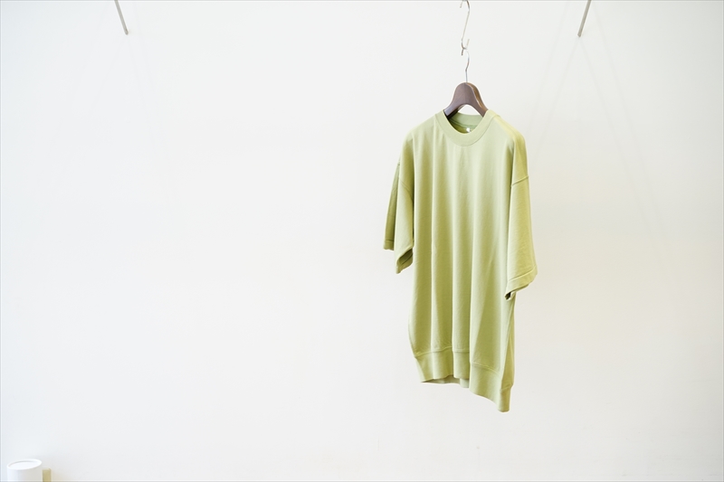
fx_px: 1106
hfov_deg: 36.3
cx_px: 362
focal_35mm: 55
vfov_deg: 24.6
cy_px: 241
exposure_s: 1/60
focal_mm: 55
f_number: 4
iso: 640
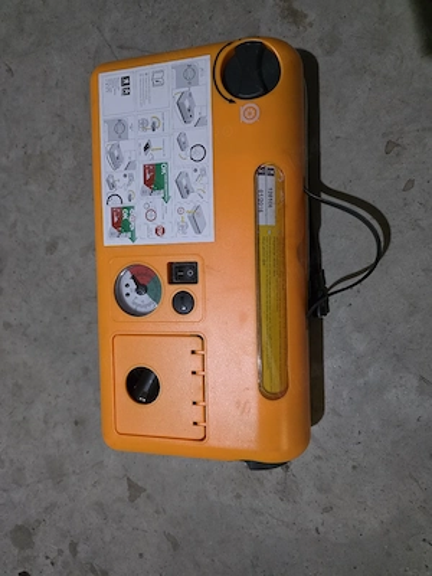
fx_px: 383
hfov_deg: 58.9
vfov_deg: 73.9
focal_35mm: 23
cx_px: 216
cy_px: 288
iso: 1250
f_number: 1.7
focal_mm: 6.3
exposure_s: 1/101
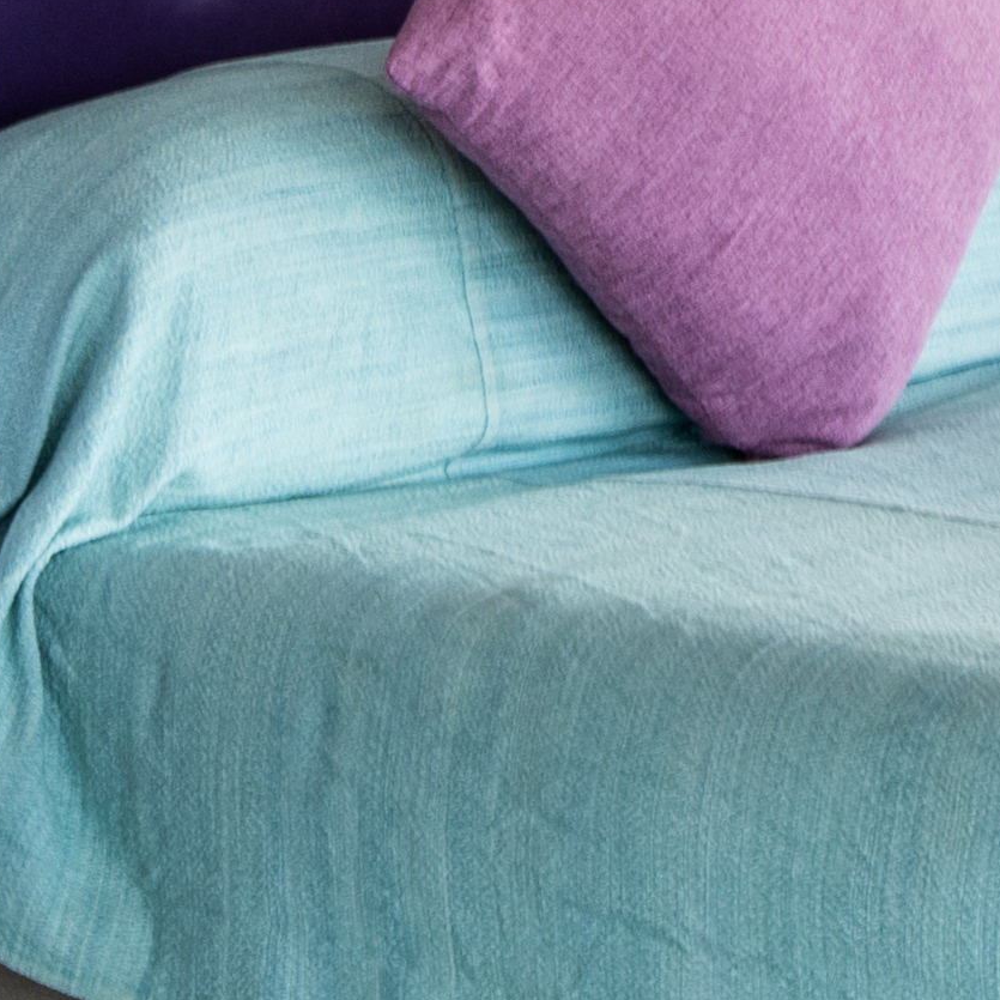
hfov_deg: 10.3
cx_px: 1075
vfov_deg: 10.0
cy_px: -588
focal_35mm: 168
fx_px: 5491
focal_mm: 20
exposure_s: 1/1.25
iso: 100
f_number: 14
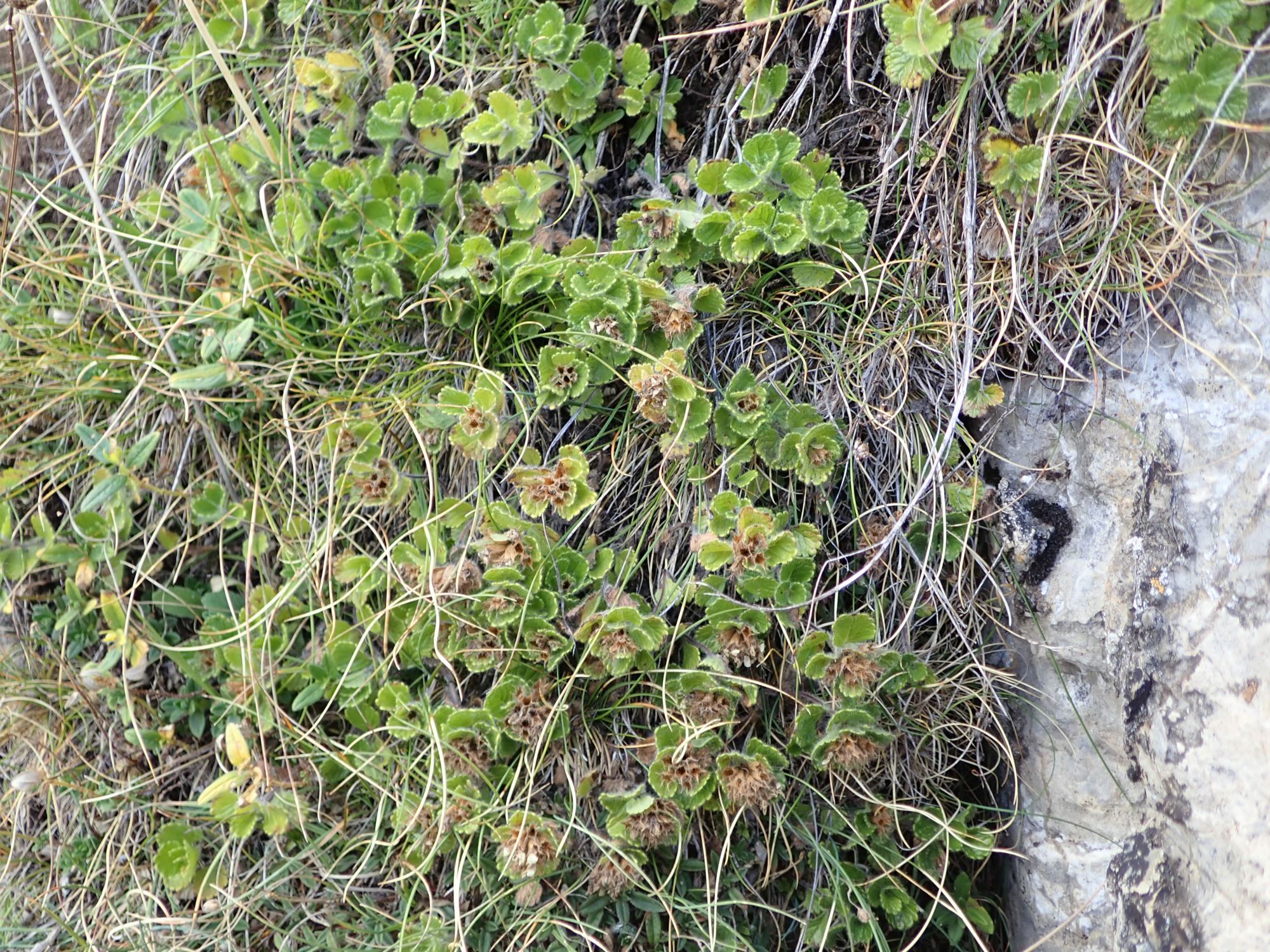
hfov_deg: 60.0
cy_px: 476
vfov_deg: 46.8
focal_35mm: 30
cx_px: 635
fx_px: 1101
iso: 100
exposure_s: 1/80
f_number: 2.3
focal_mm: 5.5
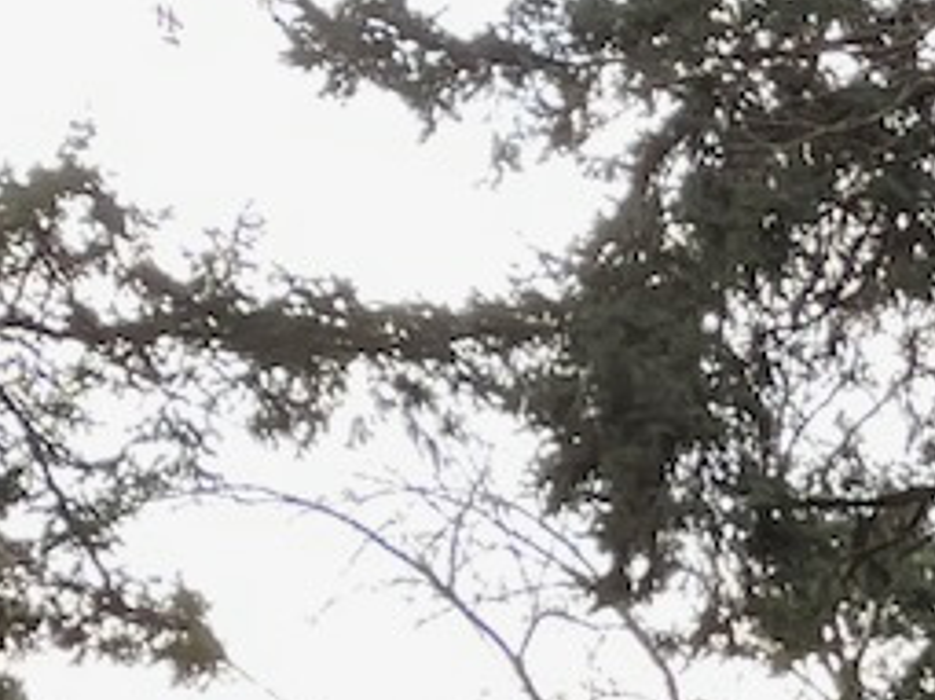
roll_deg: -0.5
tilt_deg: -8.2
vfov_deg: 8.3
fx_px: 4347
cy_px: 1783
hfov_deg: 10.0
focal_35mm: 161
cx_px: 2585
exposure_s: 1/239
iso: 32
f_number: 1.6
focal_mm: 4.2
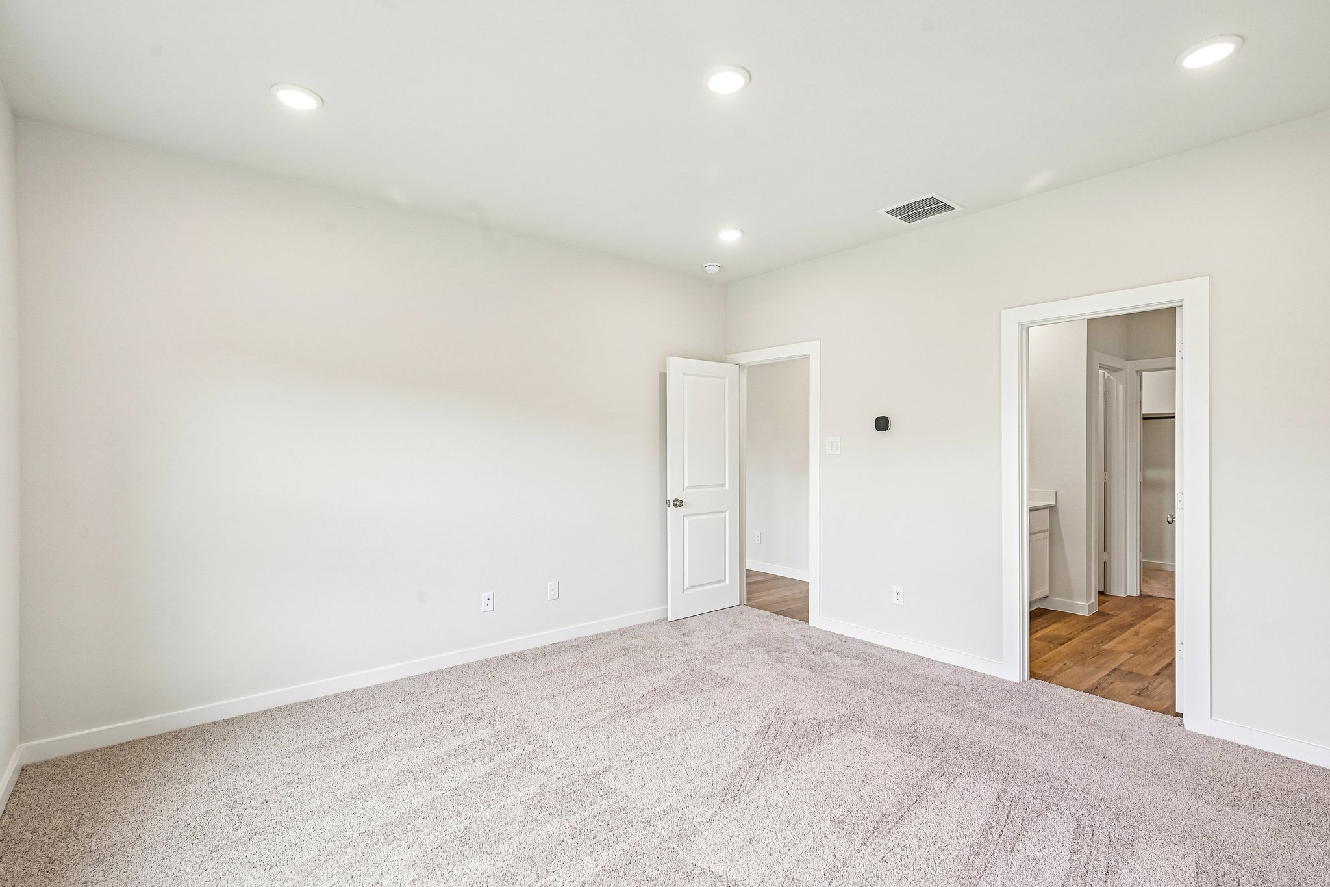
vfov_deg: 73.7
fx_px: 591
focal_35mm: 16
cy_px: 444
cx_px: 665
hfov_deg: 96.7
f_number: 8
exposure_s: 1/60
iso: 400
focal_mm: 16
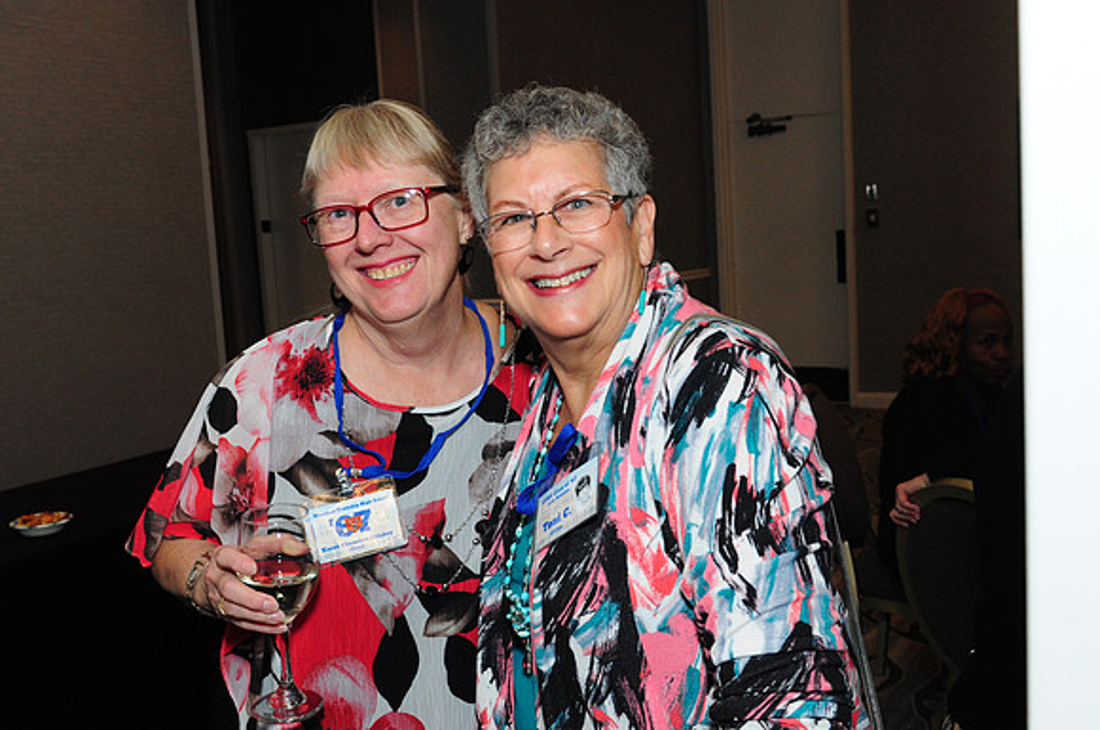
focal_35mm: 36
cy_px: 365
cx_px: 550
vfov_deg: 36.8
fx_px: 1098
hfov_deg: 53.2
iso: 1000
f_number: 6.3
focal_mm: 24
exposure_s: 1/60
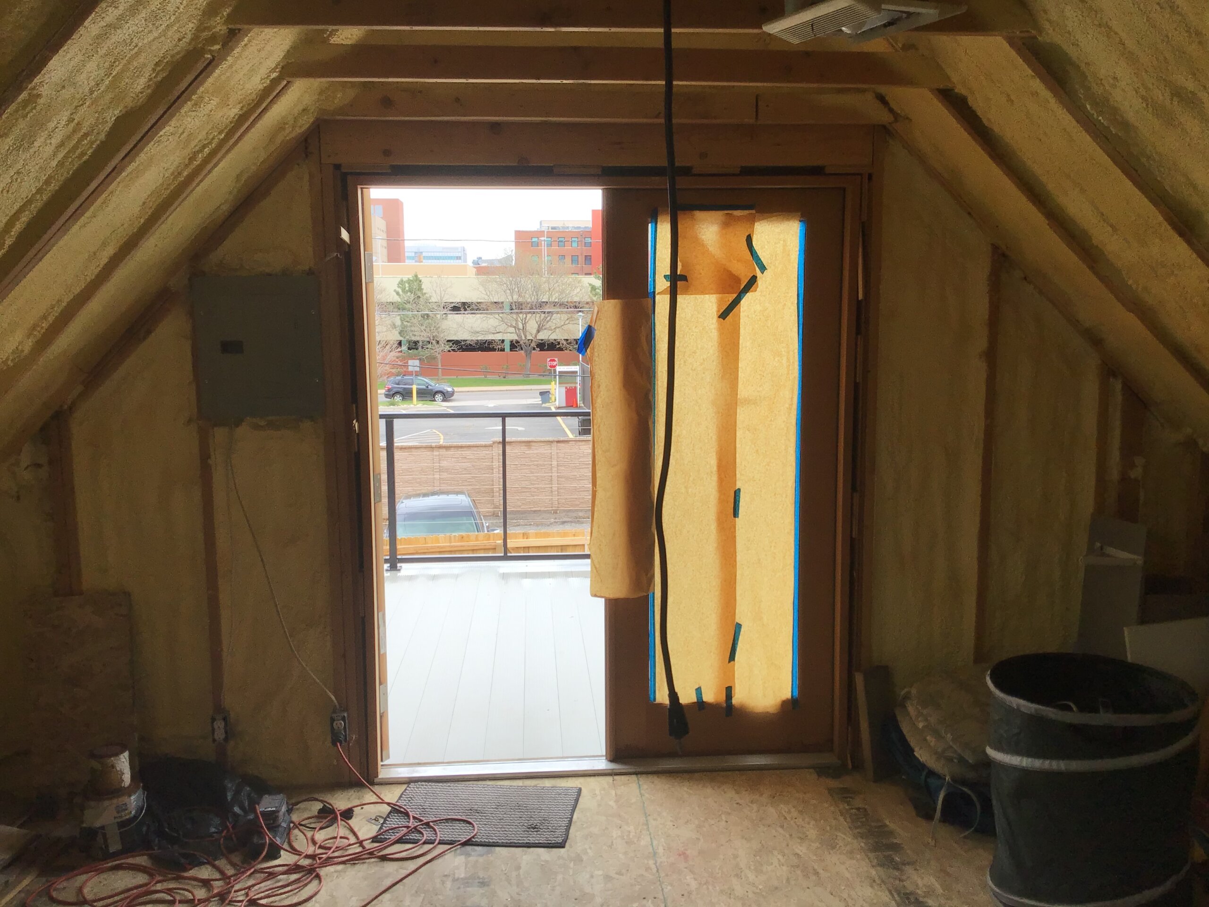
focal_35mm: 31
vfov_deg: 45.4
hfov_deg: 58.4
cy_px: 454
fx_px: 1083
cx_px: 604
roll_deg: -0.6
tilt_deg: -6.9
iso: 25
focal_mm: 3.3
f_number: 2.4
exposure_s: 1/390
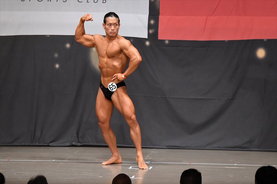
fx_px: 1669
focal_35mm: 217
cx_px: 138
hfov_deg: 9.5
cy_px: 92
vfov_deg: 6.3
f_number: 5.6
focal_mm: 145
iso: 6400
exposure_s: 1/400
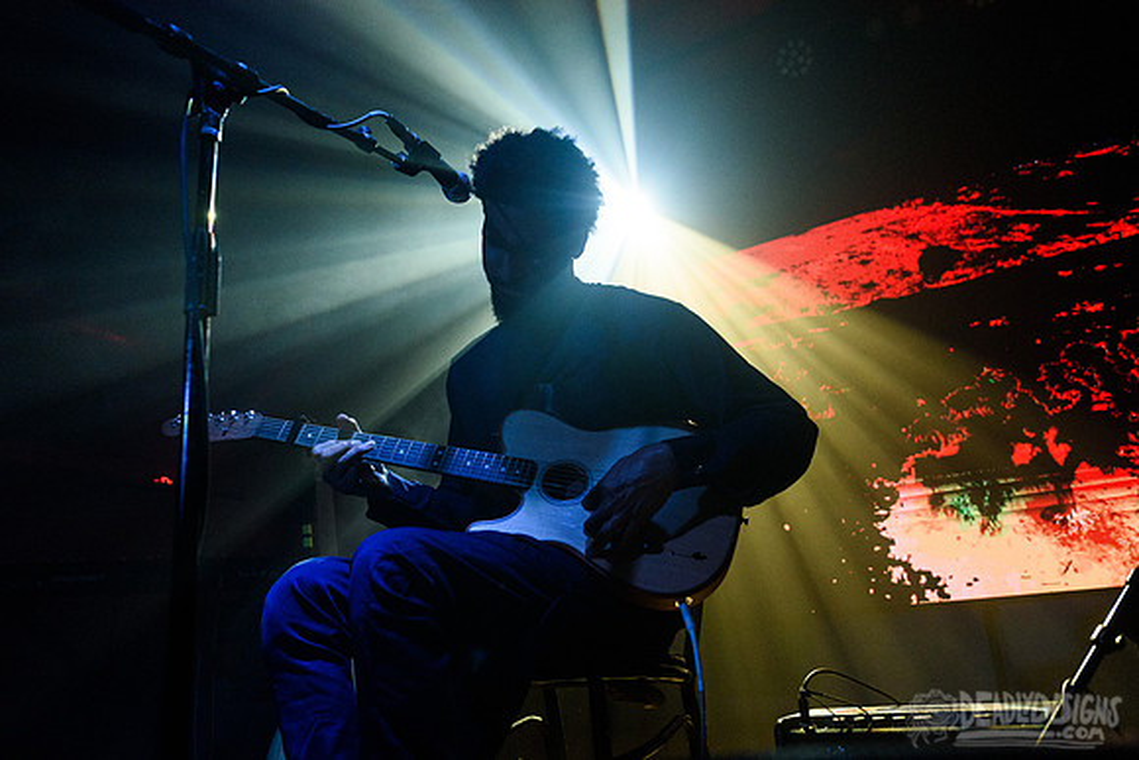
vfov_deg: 47.5
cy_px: 431
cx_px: 558
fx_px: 862
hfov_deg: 66.9
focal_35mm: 27
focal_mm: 24
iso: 3200
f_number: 3.2
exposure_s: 1/400
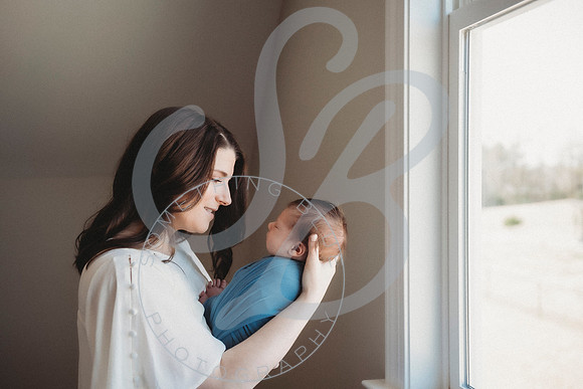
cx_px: 280
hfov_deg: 44.5
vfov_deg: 30.6
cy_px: 201
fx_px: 712
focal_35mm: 44
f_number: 2.8
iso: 200
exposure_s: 1/160
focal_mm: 40
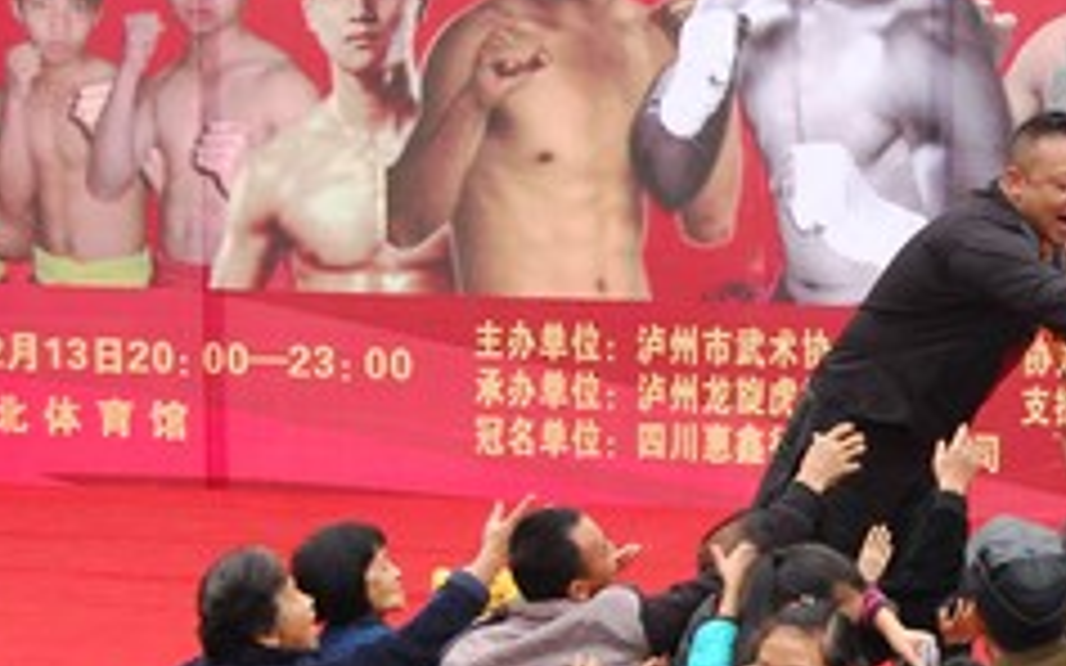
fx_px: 2992
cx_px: 994
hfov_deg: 19.8
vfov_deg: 12.7
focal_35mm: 103
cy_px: 464
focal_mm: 32
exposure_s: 1/100
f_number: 5
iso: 1600
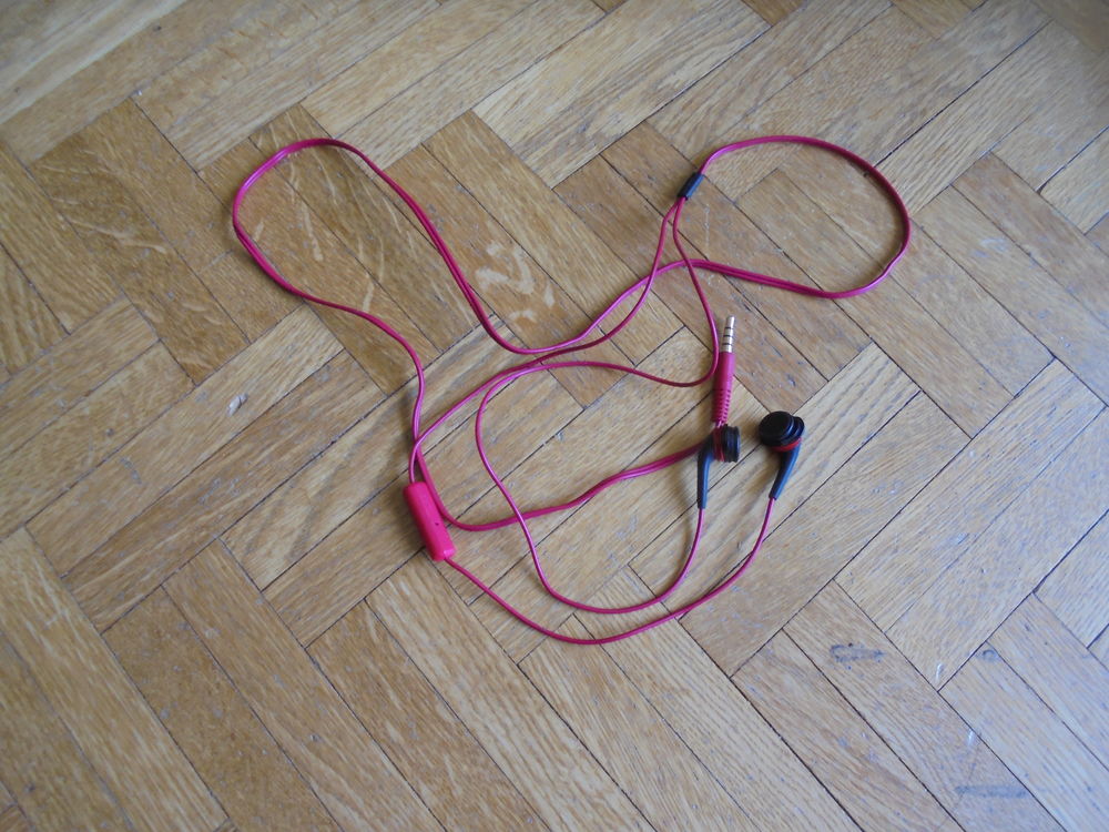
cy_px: 416
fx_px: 833
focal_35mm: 26
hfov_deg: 67.3
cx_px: 554
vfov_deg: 53.1
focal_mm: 4.6
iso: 160
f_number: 3.5
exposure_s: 1/30
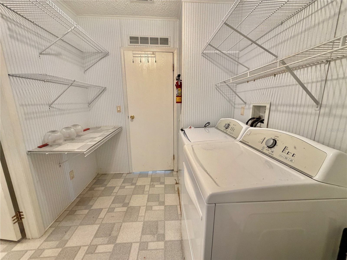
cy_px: 130
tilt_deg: -12.2
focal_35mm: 14
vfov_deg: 85.7
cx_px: 174
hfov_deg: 102.1
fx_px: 140
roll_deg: +0.2
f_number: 2.2
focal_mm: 2.22
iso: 320
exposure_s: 1/60
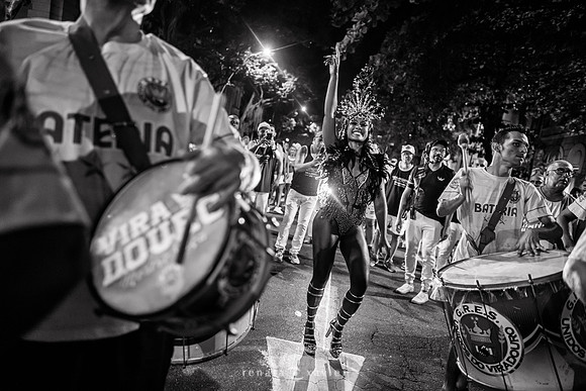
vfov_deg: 53.2
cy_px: 196
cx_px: 293
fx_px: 391
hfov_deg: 73.7
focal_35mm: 24
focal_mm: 24
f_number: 1.8
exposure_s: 1/200
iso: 2500
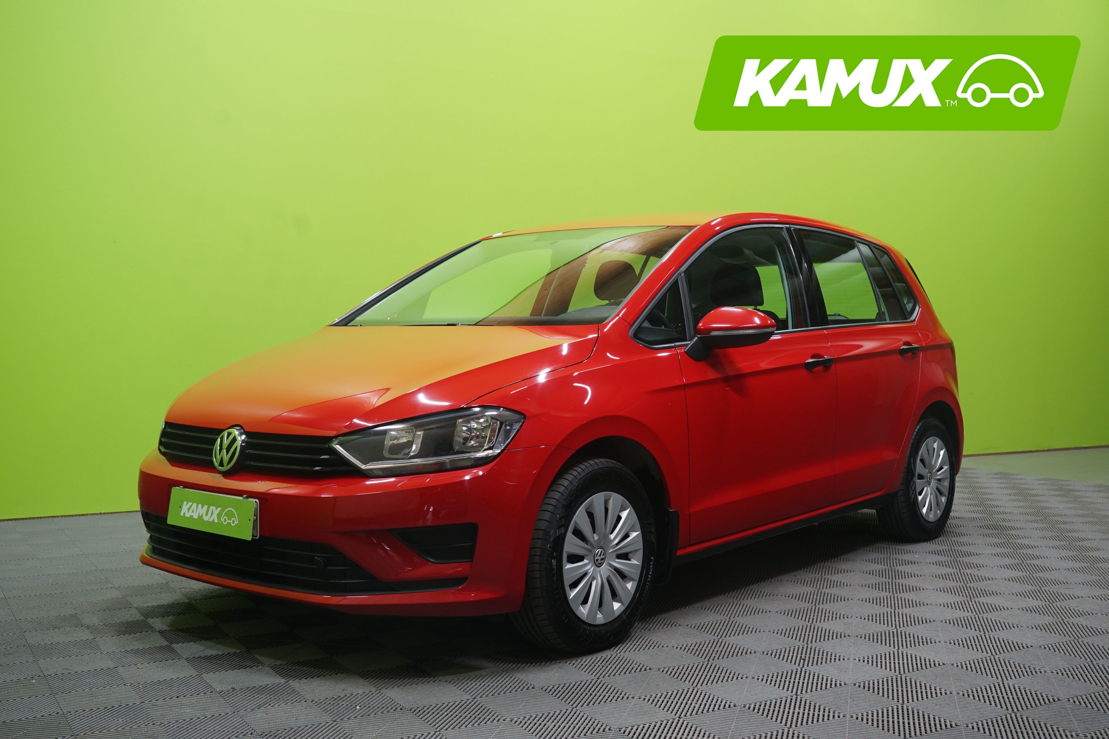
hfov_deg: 51.9
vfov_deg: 35.9
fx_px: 1140
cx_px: 554
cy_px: 370
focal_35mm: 37
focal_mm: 37
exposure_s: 1/25
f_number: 5.6
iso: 800
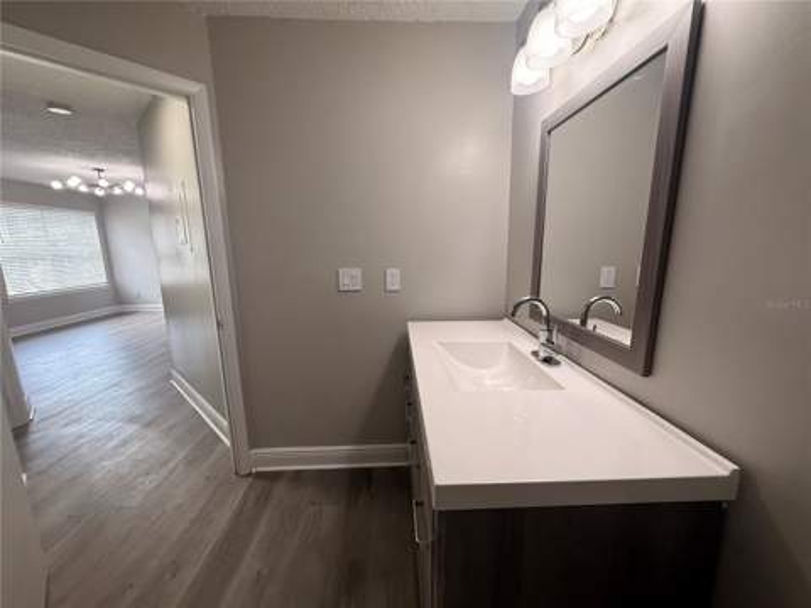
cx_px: 406
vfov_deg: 85.7
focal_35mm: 14
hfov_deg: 102.1
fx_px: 328
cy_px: 304
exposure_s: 1/120
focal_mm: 2.22
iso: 200
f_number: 2.2
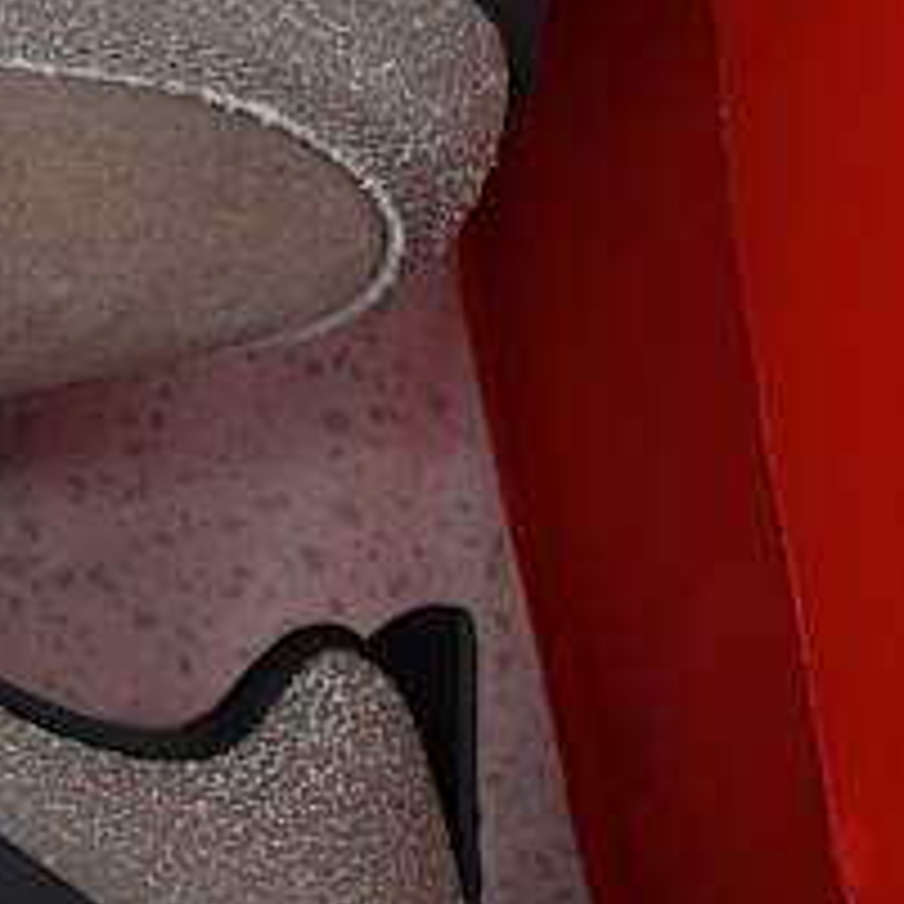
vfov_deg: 21.0
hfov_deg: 17.8
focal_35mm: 81
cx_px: -652
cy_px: 789
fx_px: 2393
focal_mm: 24
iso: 400
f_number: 10
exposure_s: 1/100
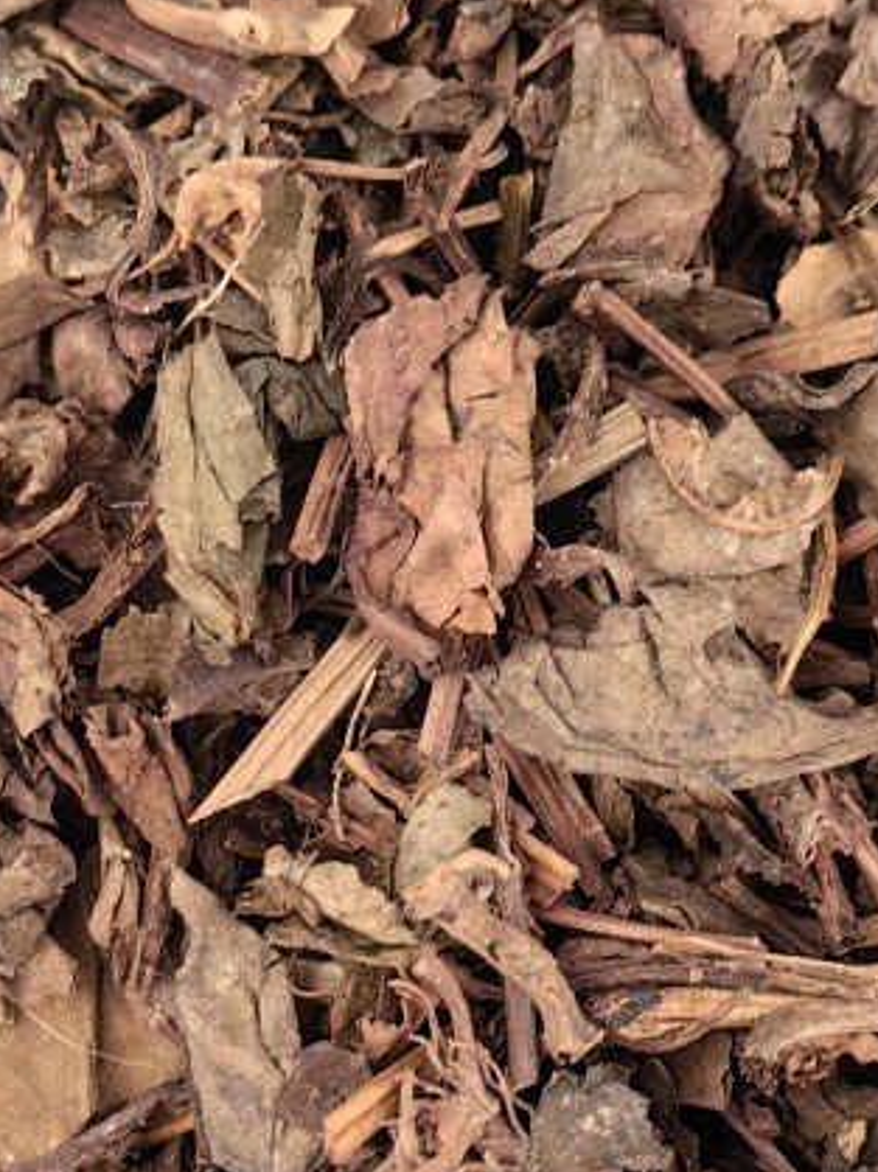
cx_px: 530
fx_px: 2336
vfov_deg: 28.1
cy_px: 677
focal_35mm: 69
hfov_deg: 21.3
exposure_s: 1/33.3
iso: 160
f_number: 2
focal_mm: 5.75
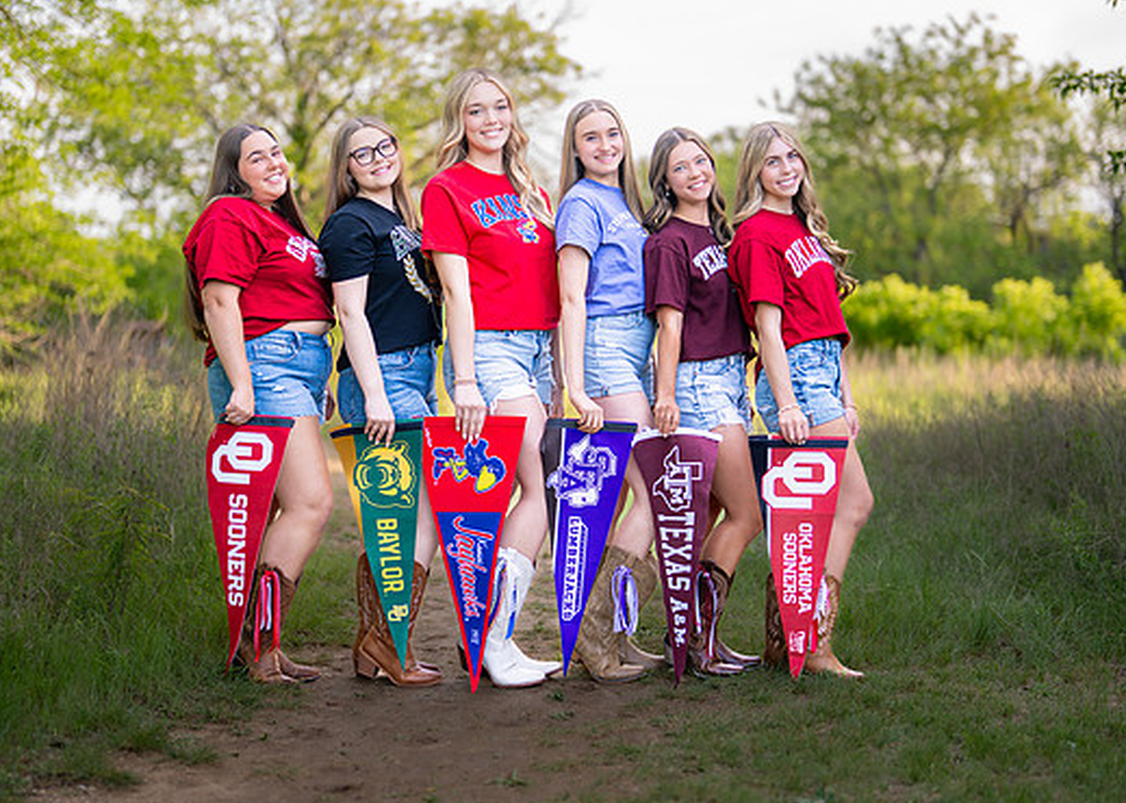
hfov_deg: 29.0
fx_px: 2173
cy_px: 376
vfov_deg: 20.9
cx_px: 556
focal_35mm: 68
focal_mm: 50
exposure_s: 1/1250
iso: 200
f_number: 1.2
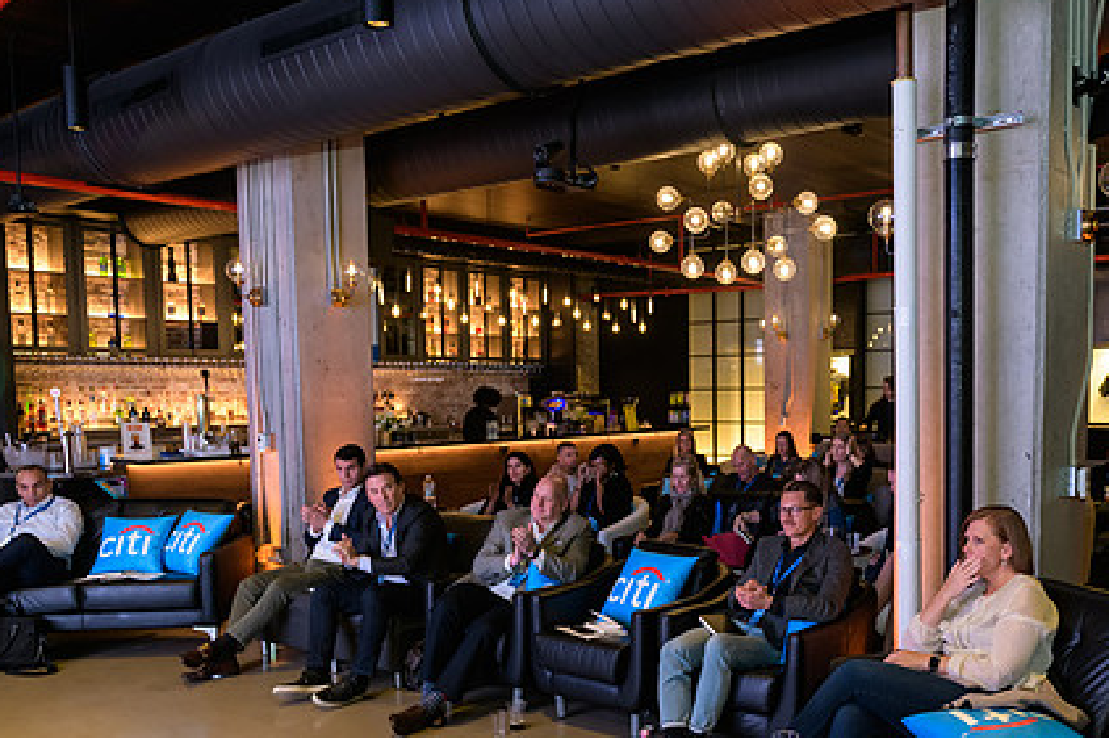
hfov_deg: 56.4
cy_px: 490
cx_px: 704
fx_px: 1016
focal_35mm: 33
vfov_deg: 39.5
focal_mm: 24
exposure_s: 1/125
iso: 1600
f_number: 3.2
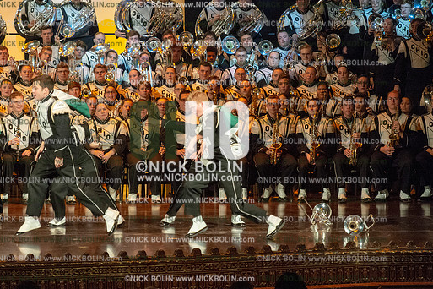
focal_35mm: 226
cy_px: 141
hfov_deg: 9.1
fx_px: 2718
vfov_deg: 6.1
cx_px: 189
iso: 8000
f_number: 5.6
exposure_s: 1/320
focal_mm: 200
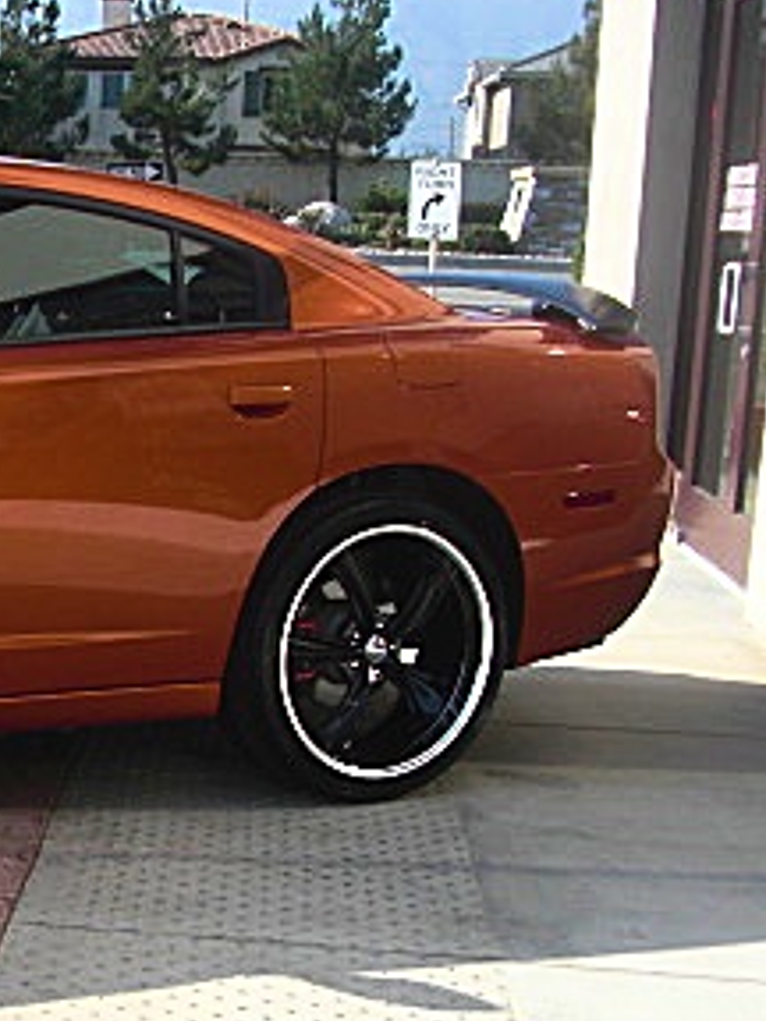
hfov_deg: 17.0
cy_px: 684
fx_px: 2360
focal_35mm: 80
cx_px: -312
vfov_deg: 24.3
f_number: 2.8
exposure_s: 1/640
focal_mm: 6.3
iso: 50
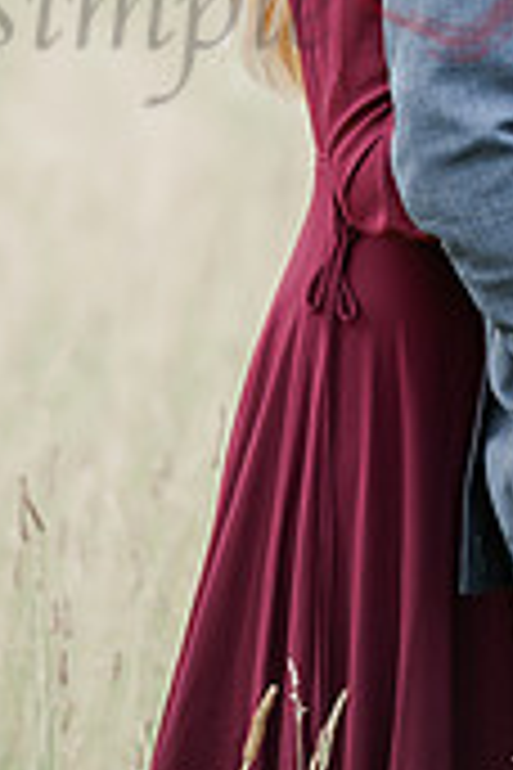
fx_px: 11264
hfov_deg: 2.6
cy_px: 0
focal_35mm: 527
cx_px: 472
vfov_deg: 3.9
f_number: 4
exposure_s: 1/320
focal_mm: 200
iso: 250
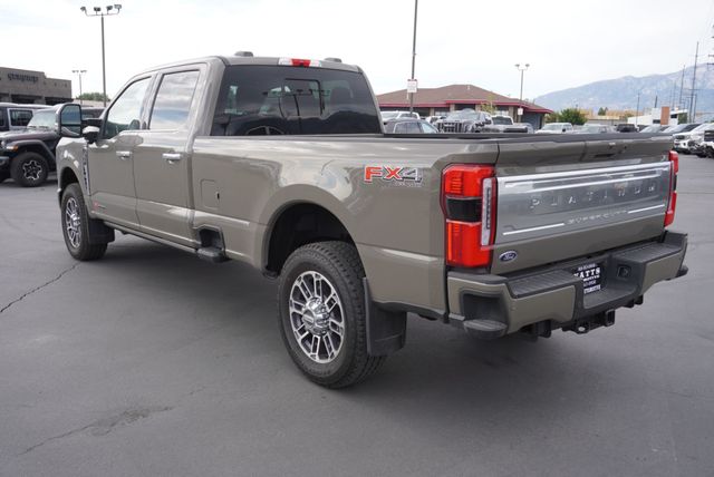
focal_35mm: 33
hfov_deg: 57.2
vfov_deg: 40.0
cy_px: 238
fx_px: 655
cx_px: 357
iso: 100
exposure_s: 1/125
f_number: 5.6
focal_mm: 22
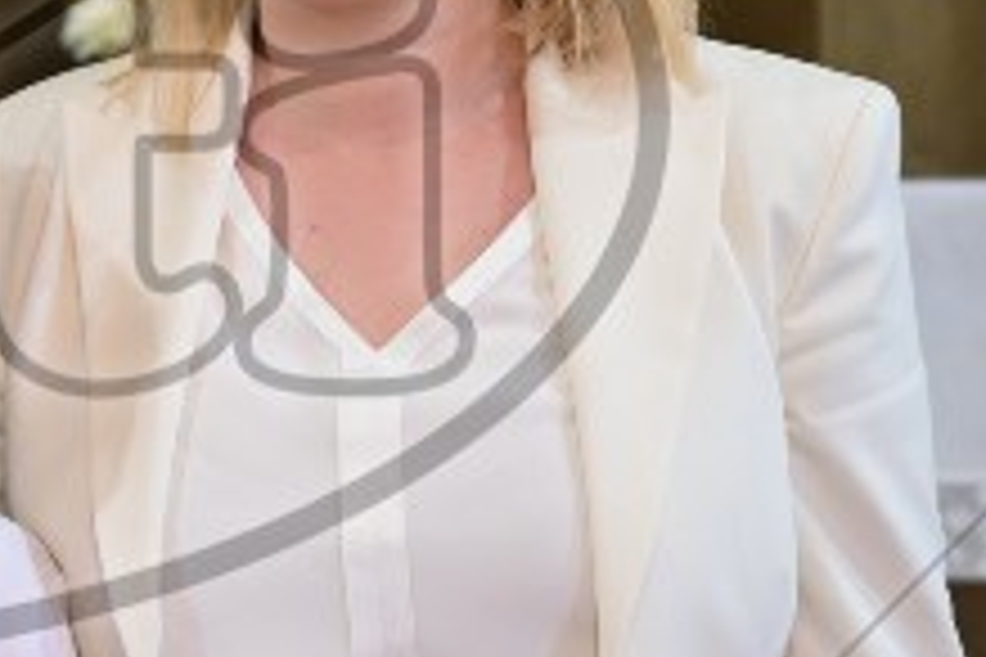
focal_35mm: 211
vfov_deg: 6.5
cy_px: 119
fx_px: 5779
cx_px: -419
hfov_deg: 9.5
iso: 4000
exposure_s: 1/125
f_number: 4.5
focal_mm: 71
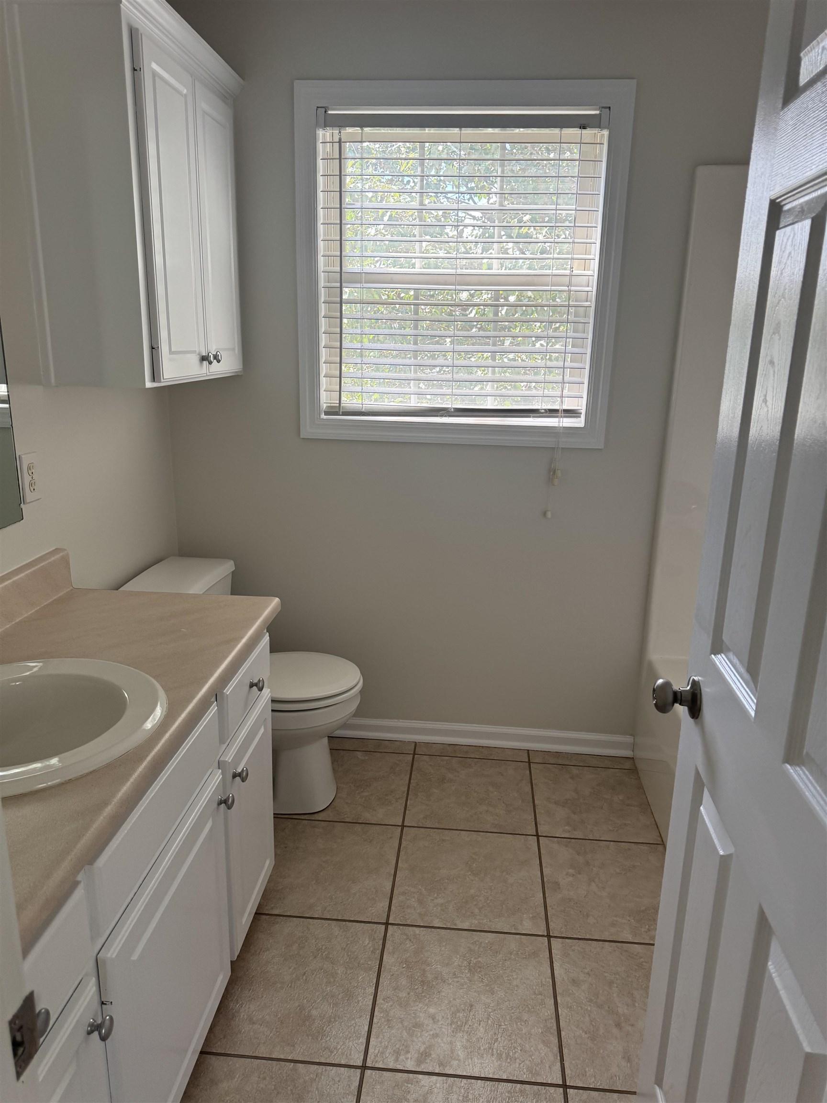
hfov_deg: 56.8
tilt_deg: -13.9
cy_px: 552
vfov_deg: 71.6
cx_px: 414
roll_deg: +0.3
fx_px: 765
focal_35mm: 24
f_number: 1.78
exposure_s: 1/158
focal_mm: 6.76
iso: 100
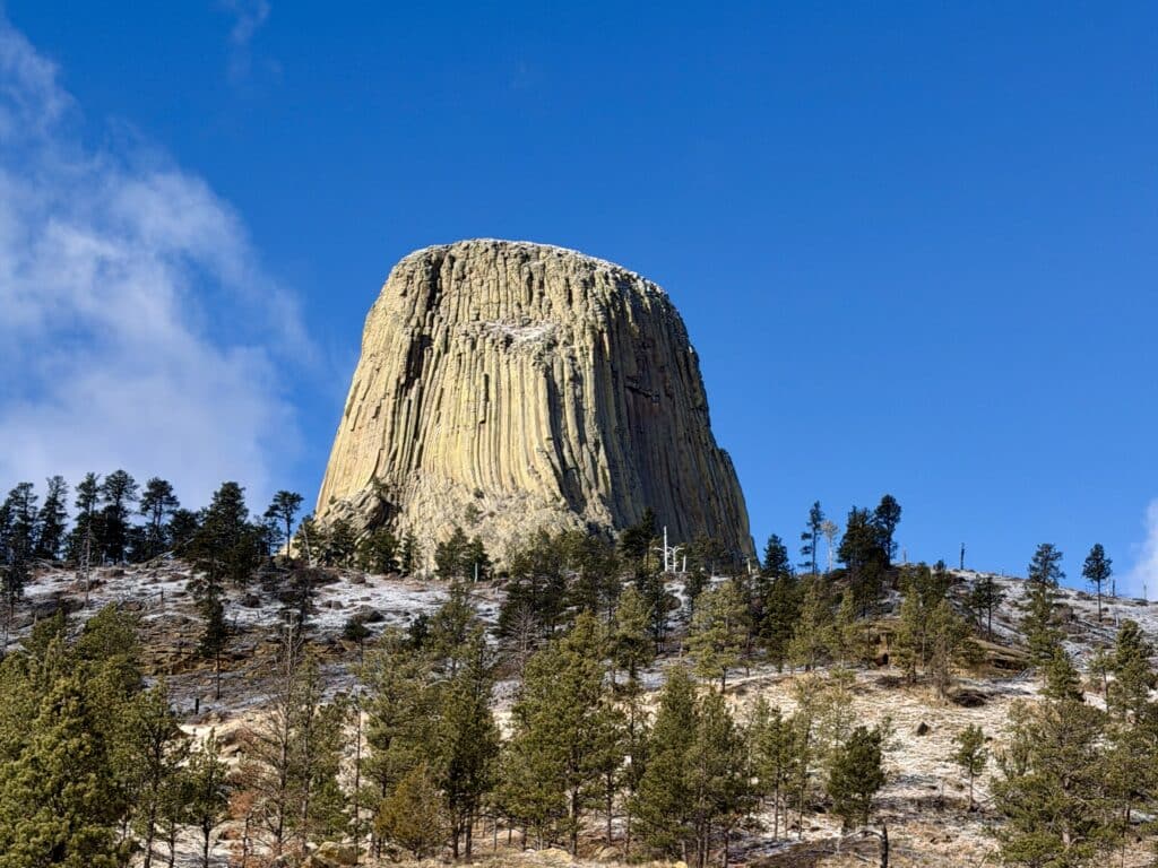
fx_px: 1606
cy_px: 434
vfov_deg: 30.3
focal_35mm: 48
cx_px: 579
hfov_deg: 39.7
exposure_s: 1/6024
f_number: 1.78
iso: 64
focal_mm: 6.76
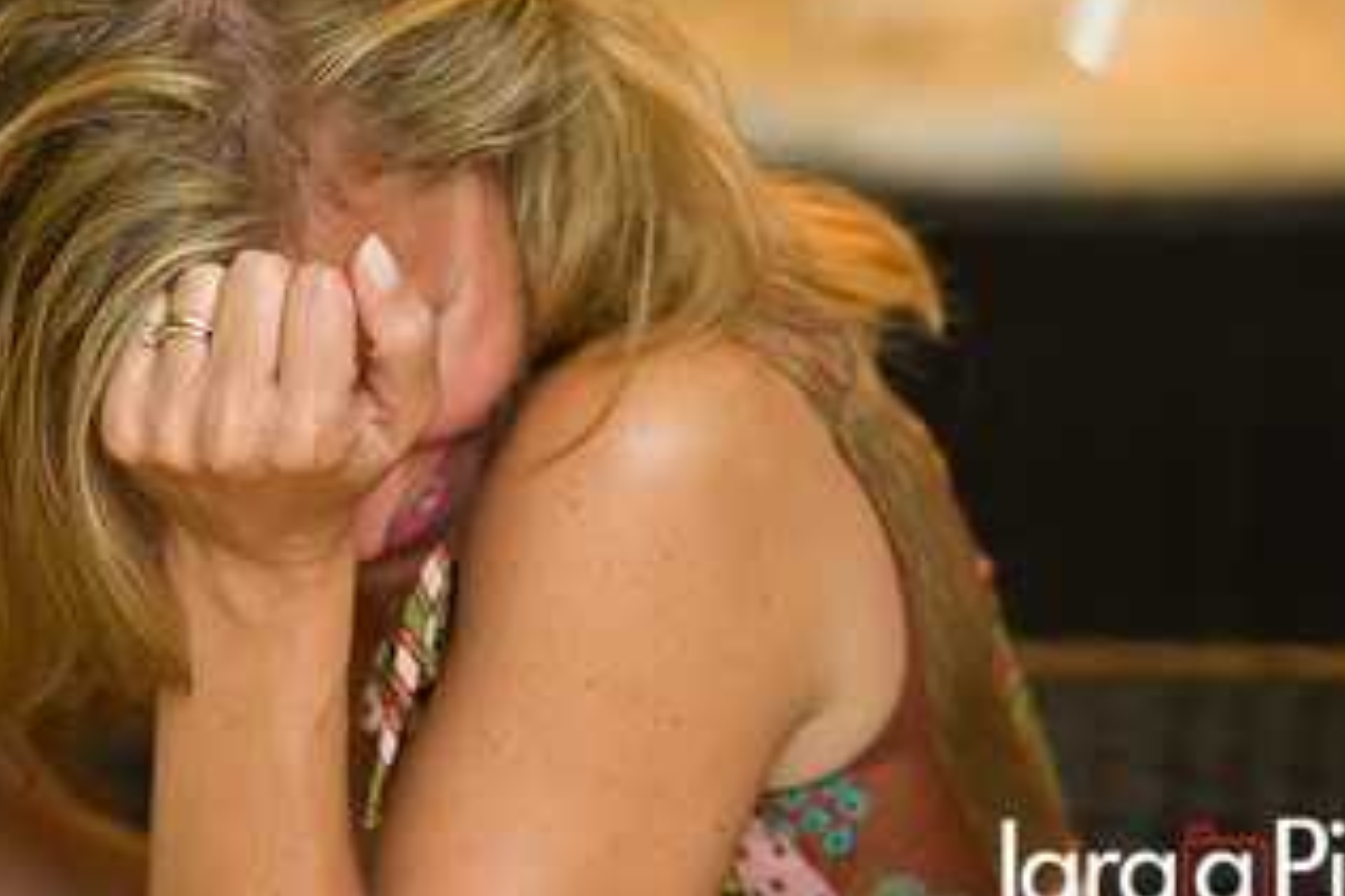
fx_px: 11613
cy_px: 225
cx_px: 322
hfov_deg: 6.6
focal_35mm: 311
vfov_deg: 4.4
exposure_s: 1/125
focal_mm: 170
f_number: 3.2
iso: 1600
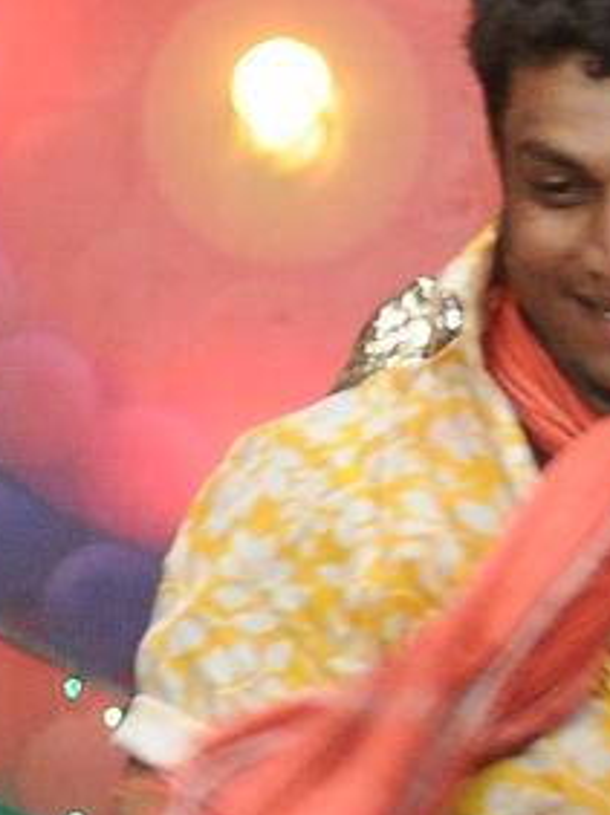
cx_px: 2362
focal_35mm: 1309
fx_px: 30814
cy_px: 1477
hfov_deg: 1.1
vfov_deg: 1.5
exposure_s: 1/100
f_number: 2.8
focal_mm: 125
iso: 500
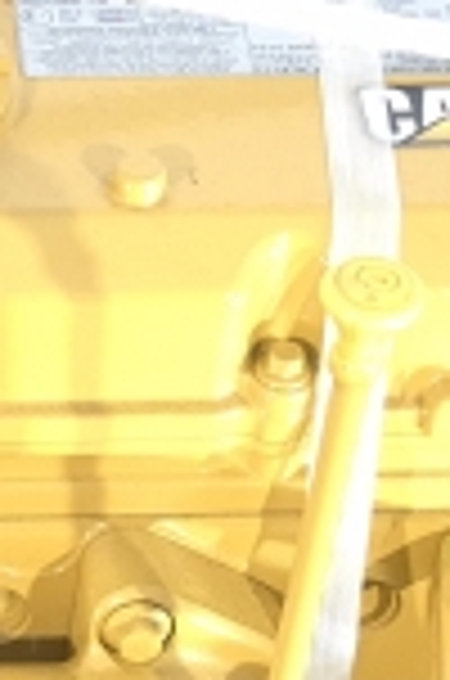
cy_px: 716
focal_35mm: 127
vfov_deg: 15.8
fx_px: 2392
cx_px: -27
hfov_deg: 10.6
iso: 160
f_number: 1.8
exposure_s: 1/50
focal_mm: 5.4
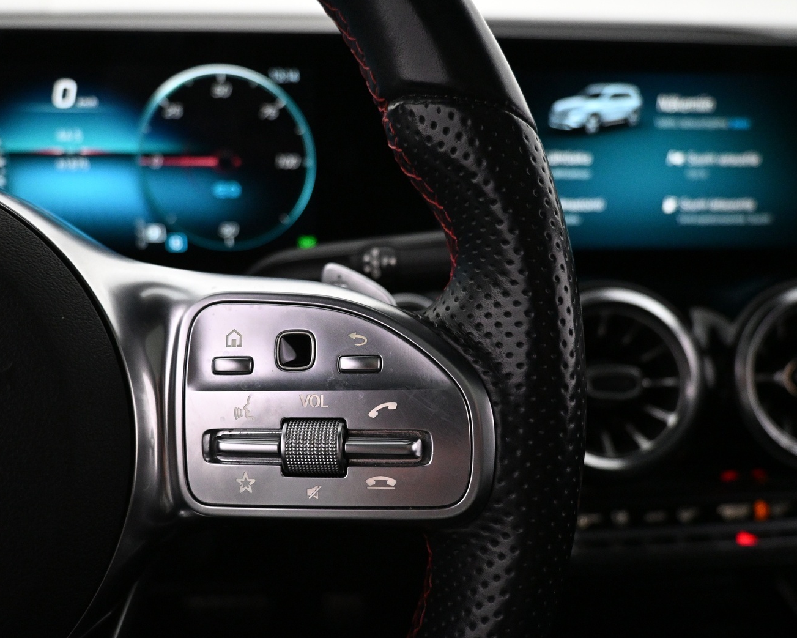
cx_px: 366
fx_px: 661
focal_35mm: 28
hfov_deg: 62.1
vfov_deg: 51.5
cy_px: 328
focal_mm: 16
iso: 4000
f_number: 3.5
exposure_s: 1/125
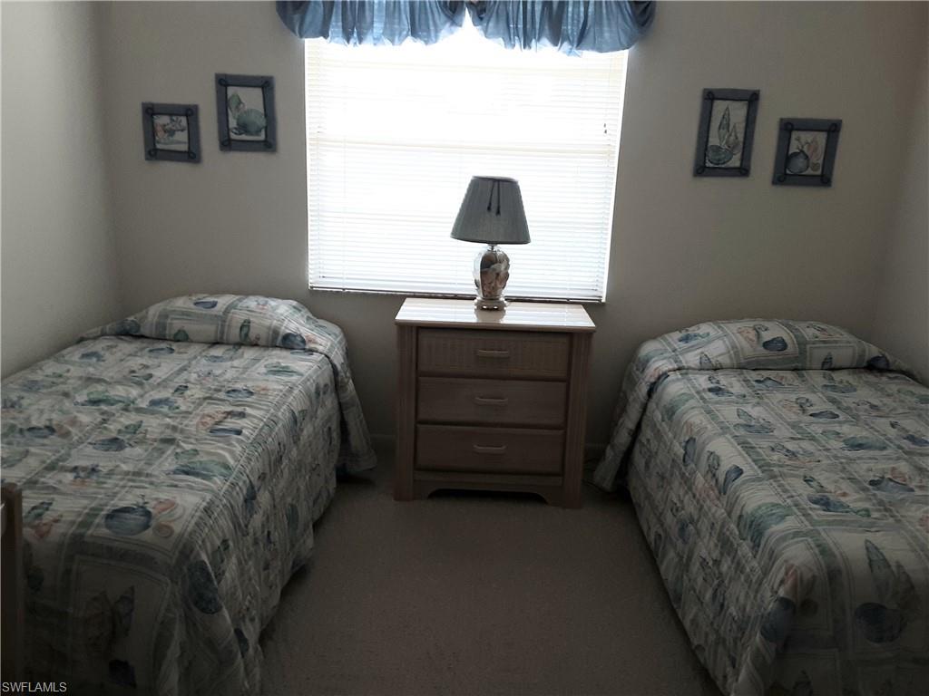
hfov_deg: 63.4
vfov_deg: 49.7
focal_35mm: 28
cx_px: 464
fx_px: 751
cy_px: 348
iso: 40
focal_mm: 2.91
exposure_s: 1/60
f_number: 1.9
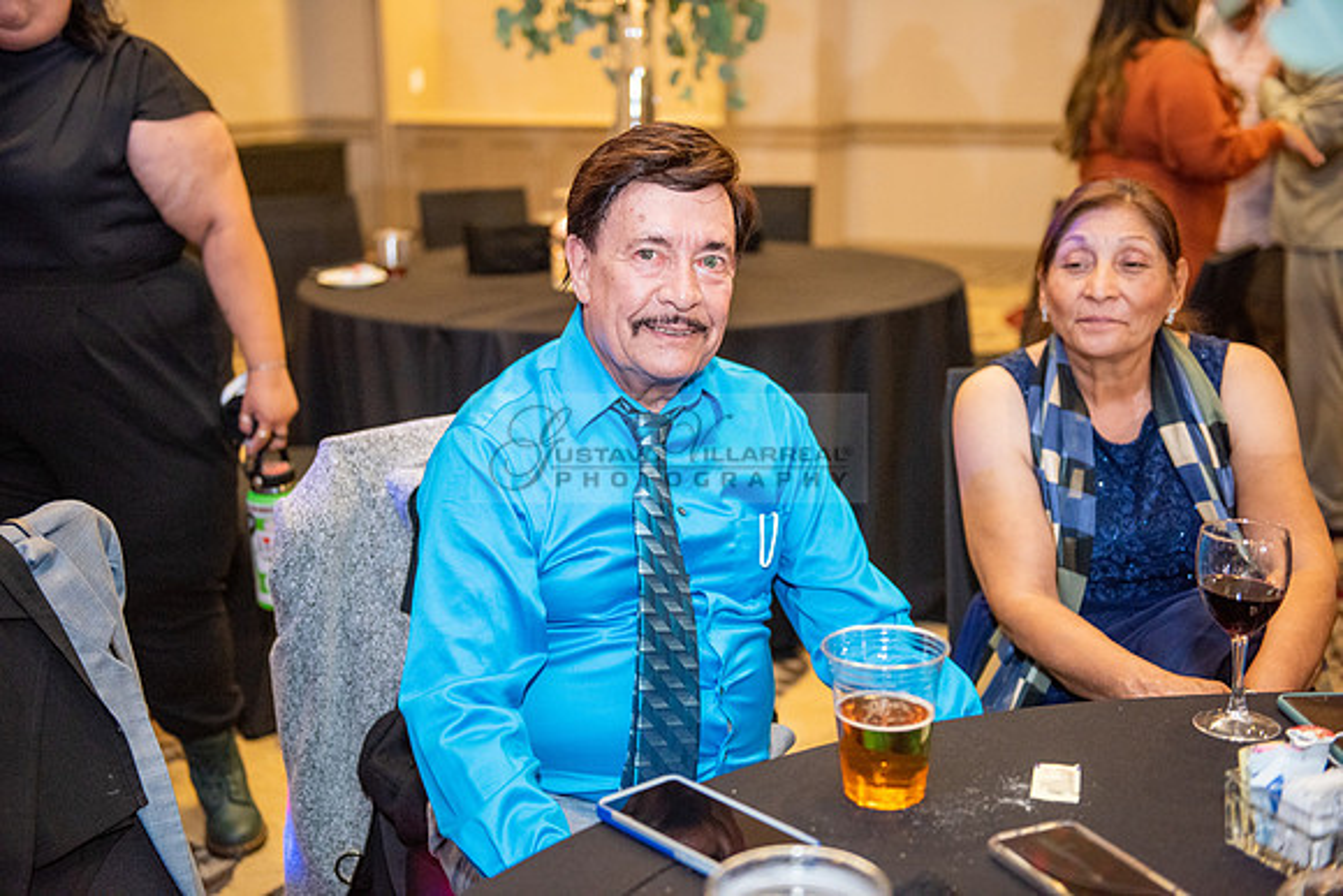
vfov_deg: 28.1
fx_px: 1791
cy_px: 448
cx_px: 672
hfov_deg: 41.1
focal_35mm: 48
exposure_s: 1/125
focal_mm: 48
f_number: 2.8
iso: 1600
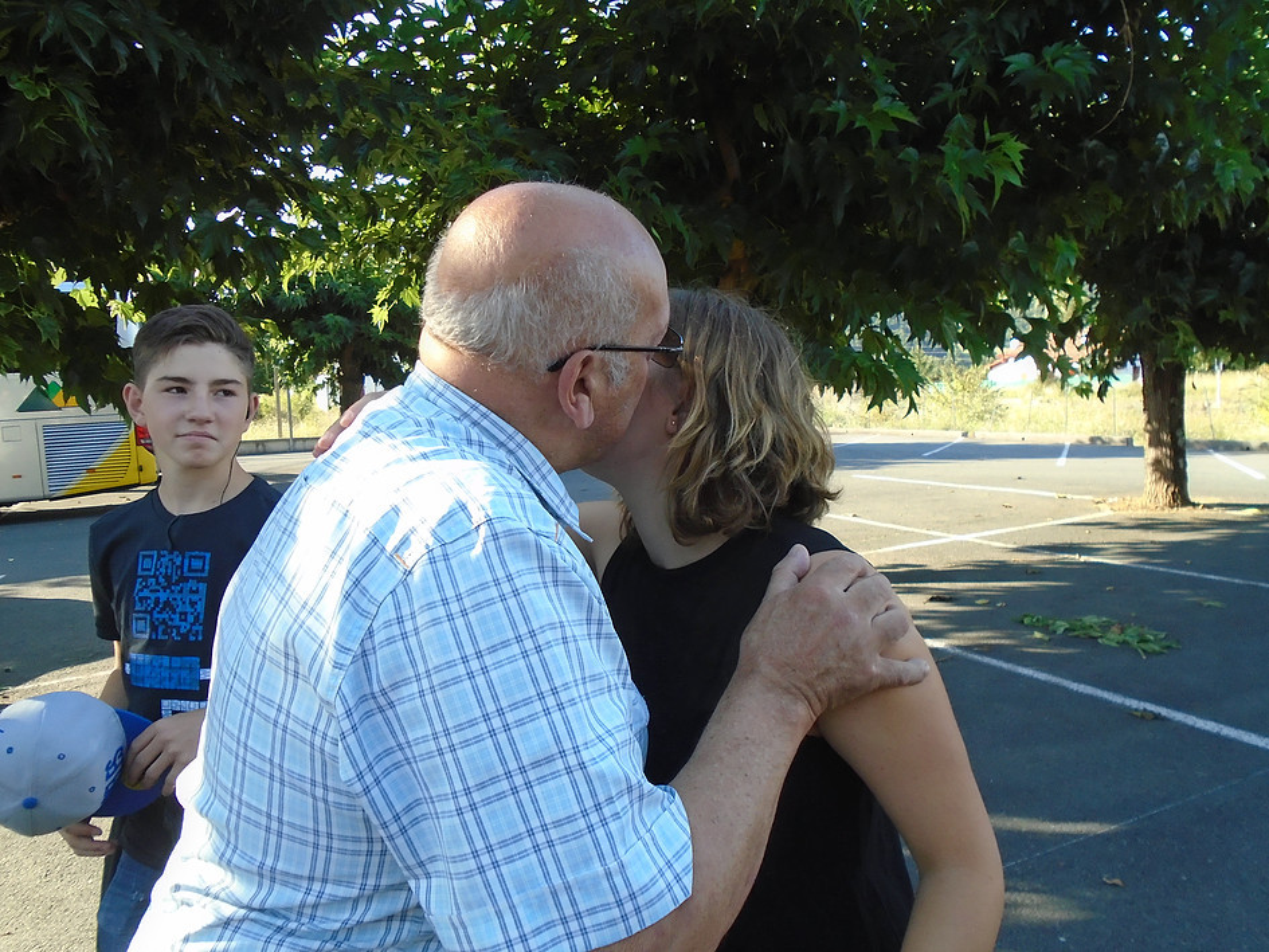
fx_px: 953
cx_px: 634
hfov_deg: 67.3
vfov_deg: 53.1
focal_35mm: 26
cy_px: 476
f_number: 3.2
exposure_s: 1/250
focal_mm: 4.6
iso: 200
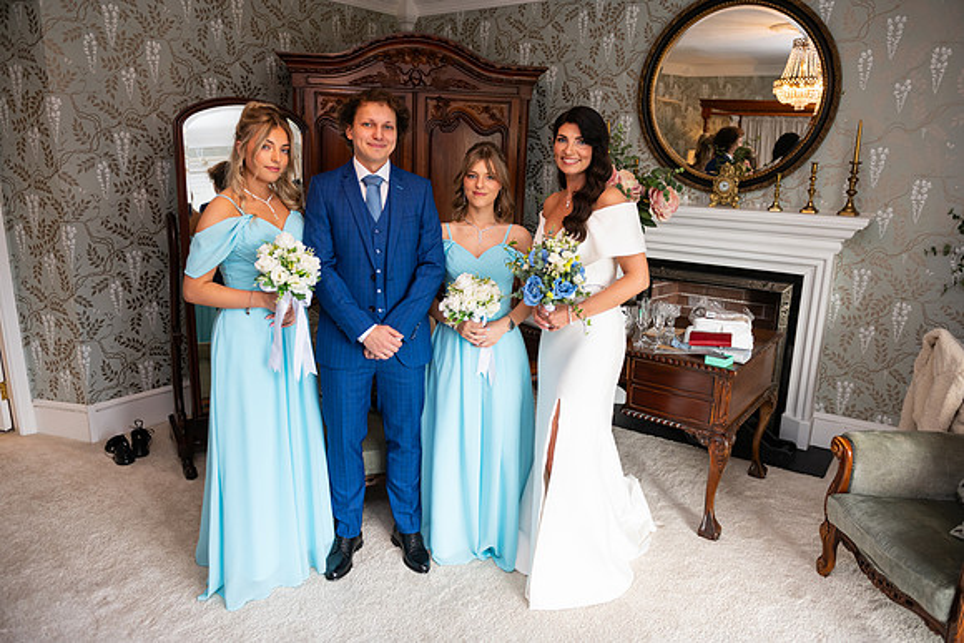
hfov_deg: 69.4
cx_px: 482
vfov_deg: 49.6
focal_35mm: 26
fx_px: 696
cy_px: 322
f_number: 3.5
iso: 500
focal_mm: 26
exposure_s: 1/160
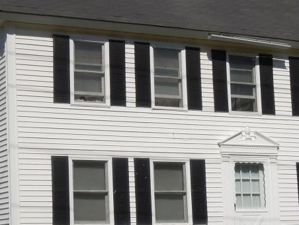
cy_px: 111
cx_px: 115
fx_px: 881
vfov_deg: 14.5
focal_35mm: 102
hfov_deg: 19.2
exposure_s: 1/1600
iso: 160
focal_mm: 8.1
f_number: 6.3
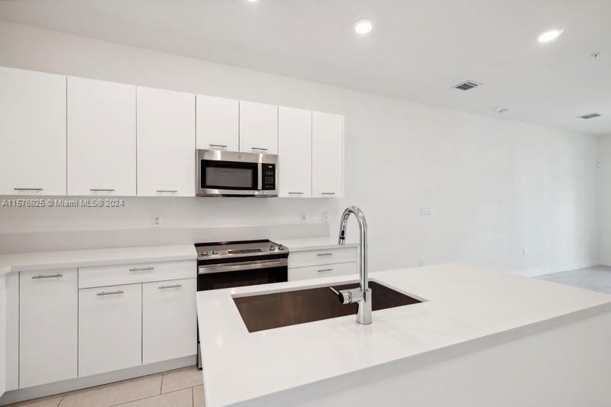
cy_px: 204
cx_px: 306
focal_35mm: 16
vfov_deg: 73.7
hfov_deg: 96.7
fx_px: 271
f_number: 9
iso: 200
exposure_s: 1/8
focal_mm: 16
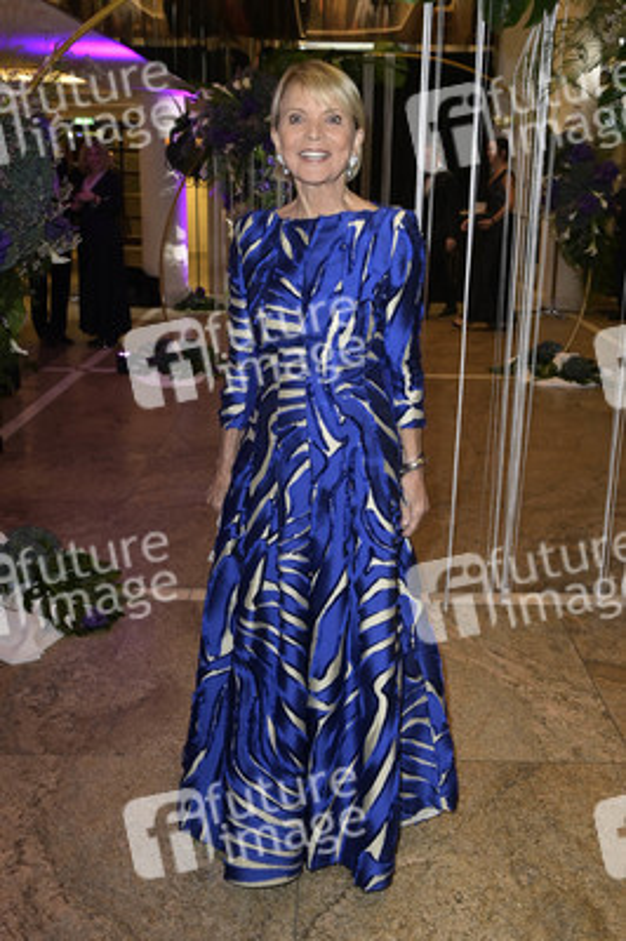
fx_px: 836
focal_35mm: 32
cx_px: 313
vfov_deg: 58.8
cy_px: 470
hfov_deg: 41.0
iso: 2500
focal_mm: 32
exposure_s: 1/80
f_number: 5.6
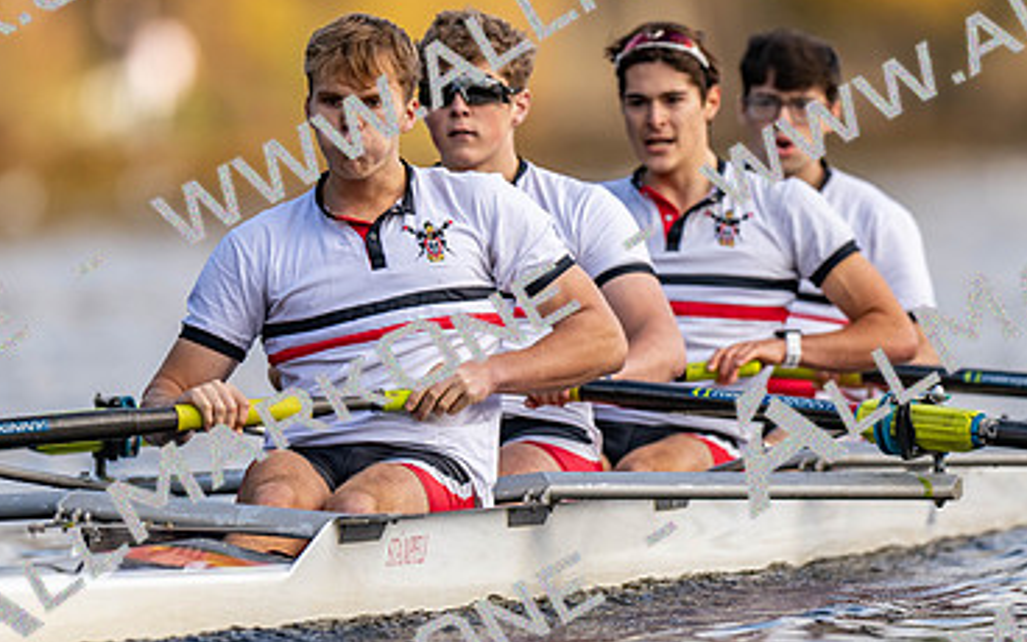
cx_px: 497
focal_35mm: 965
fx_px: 27009
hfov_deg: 2.2
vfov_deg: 1.4
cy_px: 253
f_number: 4
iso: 800
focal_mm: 600
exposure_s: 1/2500
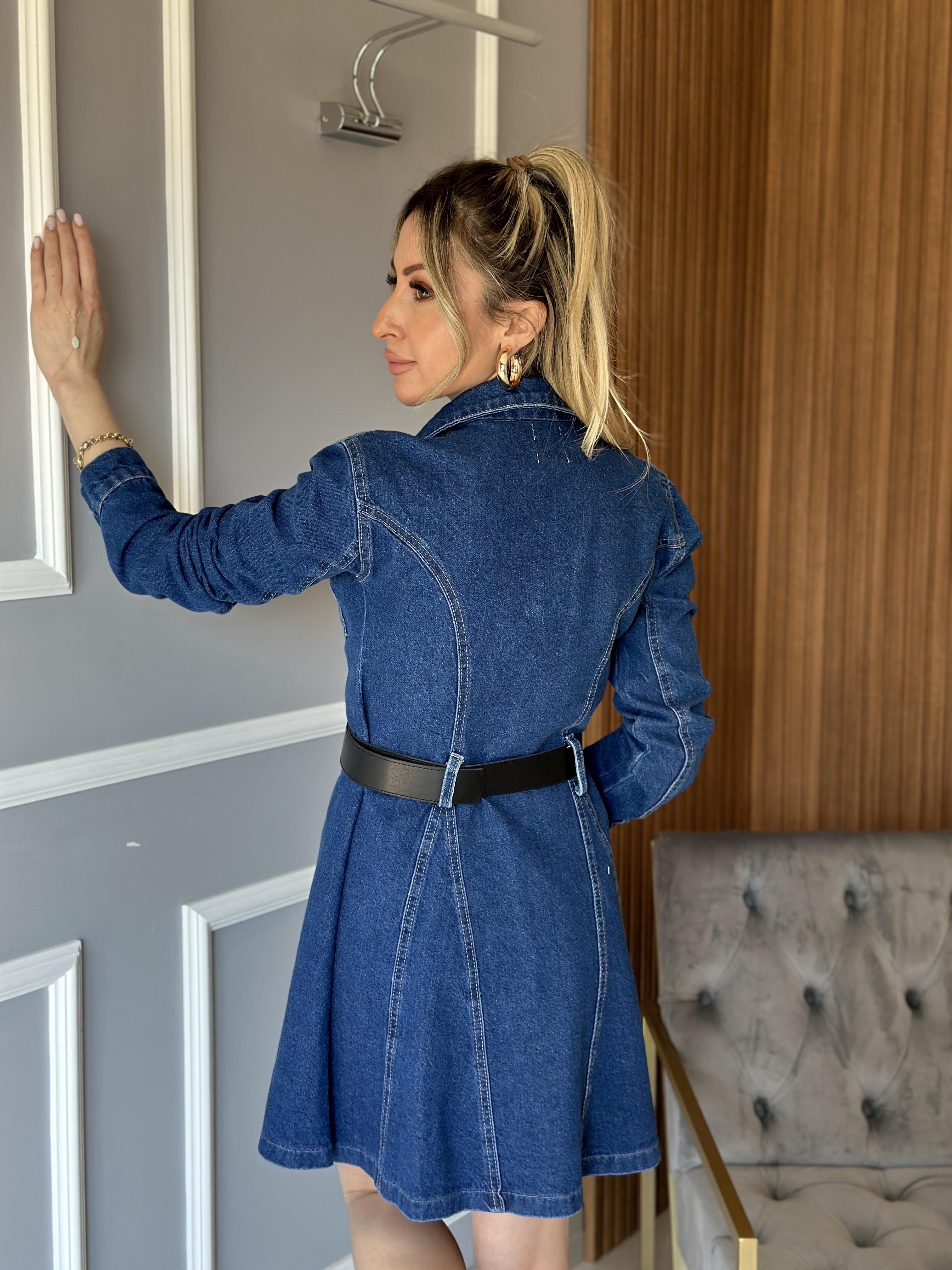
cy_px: 635
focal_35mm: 48
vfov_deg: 39.7
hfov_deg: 30.3
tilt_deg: -7.1
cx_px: 476
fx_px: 1760
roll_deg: -0.3
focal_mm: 6.86
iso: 100
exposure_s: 1/121
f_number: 1.78
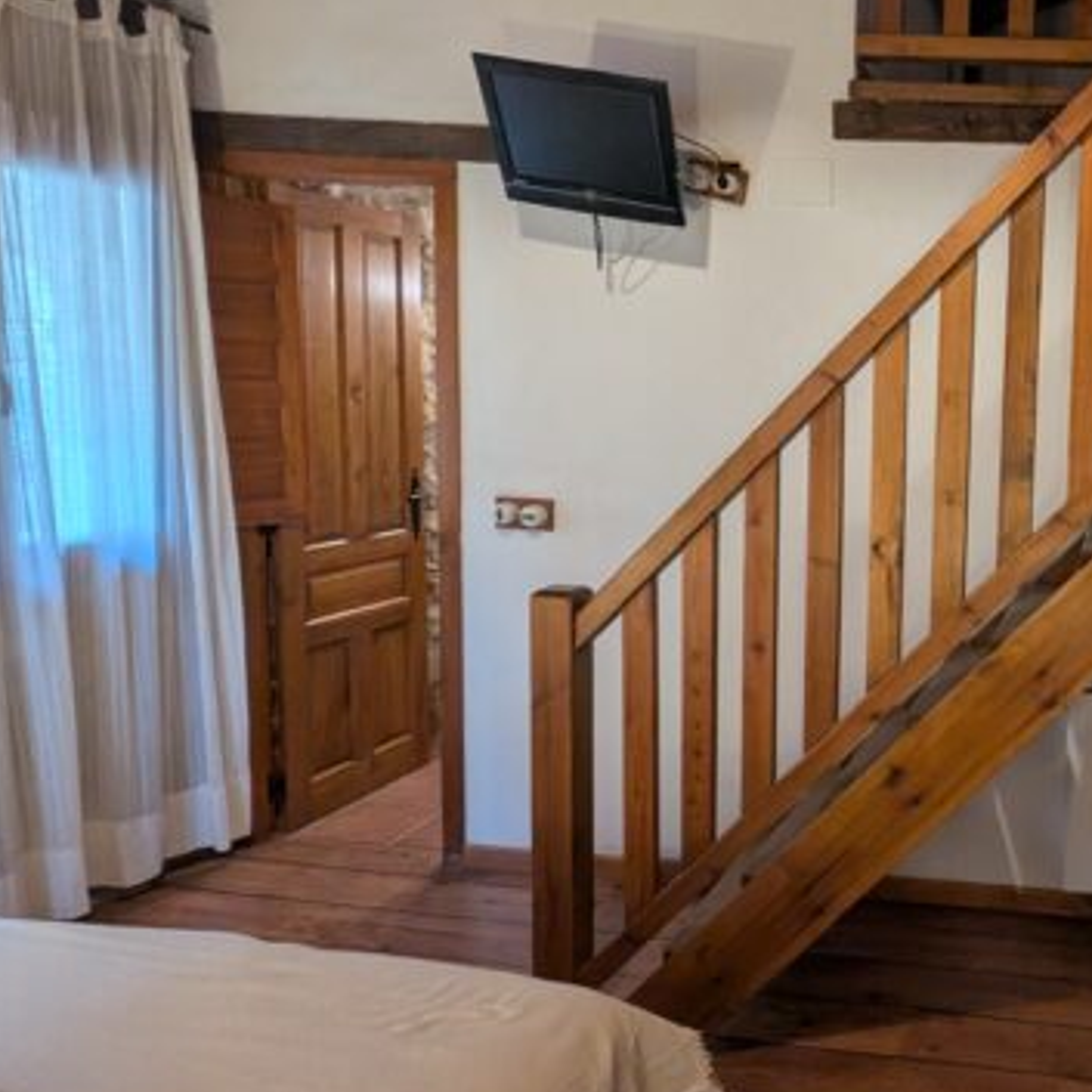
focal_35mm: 26
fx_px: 928
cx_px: 1063
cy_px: 520
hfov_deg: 50.7
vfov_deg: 60.9
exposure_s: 1/25
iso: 264
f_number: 2.2
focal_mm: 1.95
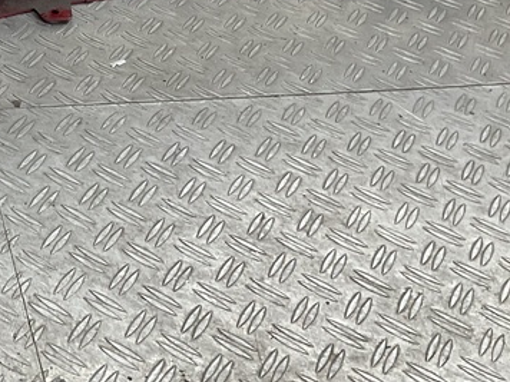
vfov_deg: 17.0
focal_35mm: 82
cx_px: -50
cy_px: -99
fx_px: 1208
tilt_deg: -30.9
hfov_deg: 22.5
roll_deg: -6.7
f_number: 1.8
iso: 40
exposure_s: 1/120
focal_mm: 3
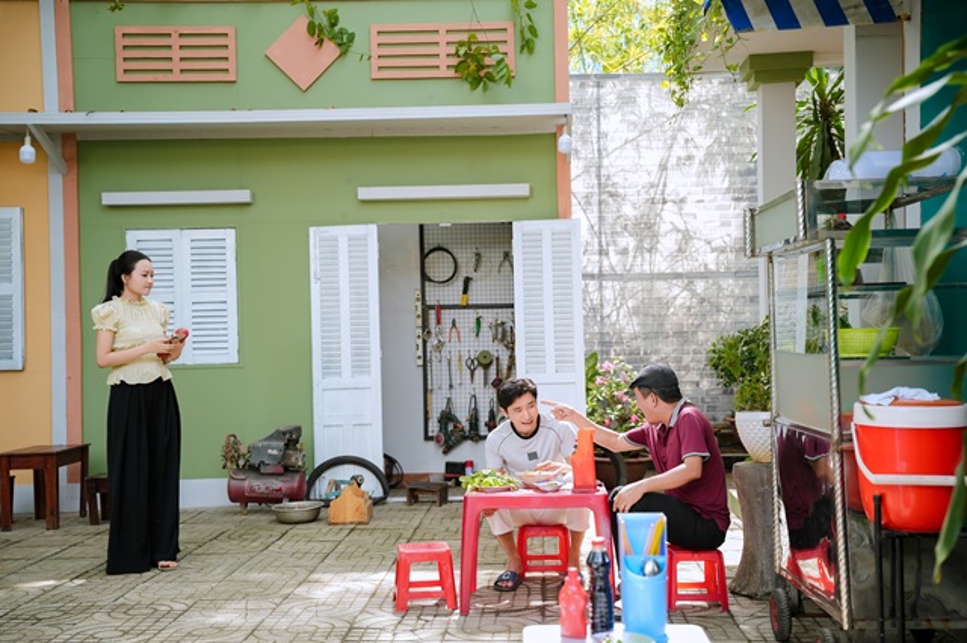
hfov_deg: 43.0
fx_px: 1227
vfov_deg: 29.4
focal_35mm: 46
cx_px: 484
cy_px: 322
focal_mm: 45.7
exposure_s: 1/320
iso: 250
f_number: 3.2
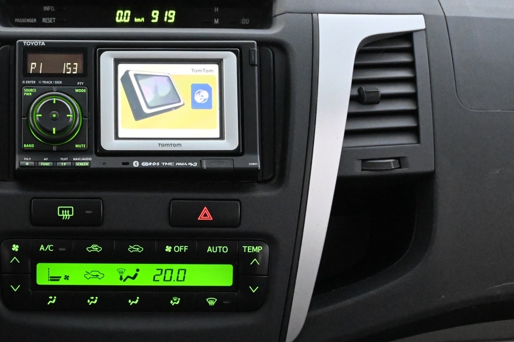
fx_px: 1028
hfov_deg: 27.7
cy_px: 224
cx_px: 138
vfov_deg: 18.9
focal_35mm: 72
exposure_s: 1/50
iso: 10000
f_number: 4.8
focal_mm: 30
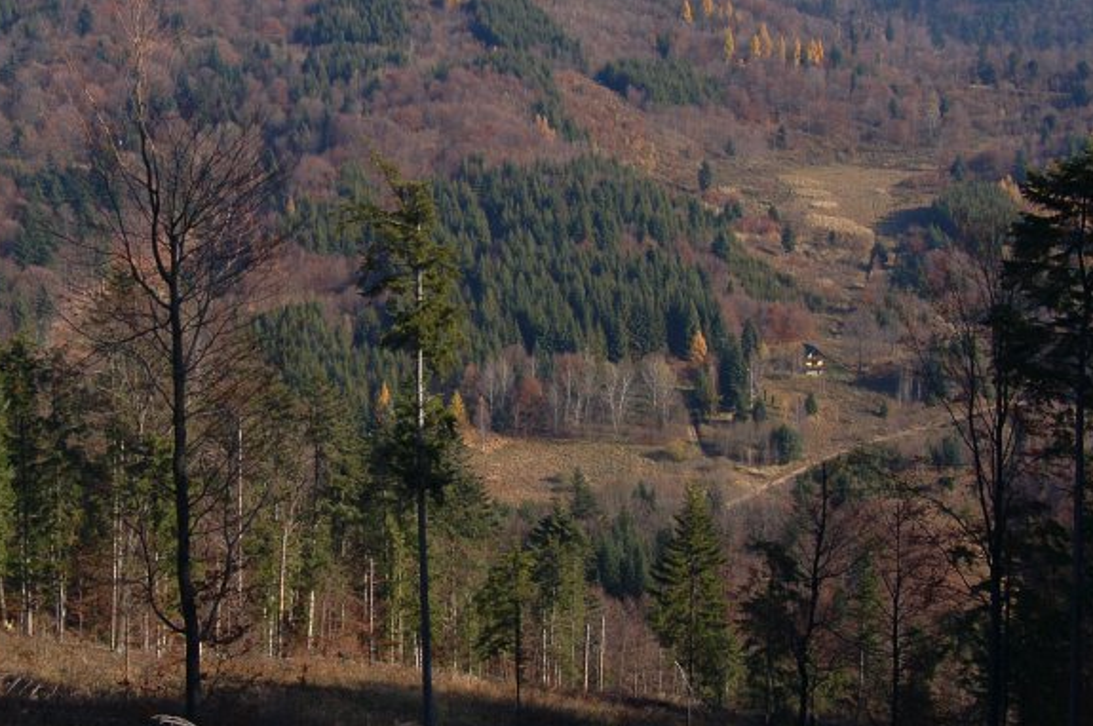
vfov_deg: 20.9
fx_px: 1962
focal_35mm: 65
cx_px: 371
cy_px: 230
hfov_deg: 30.9
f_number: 10
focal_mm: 31
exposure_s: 1/250
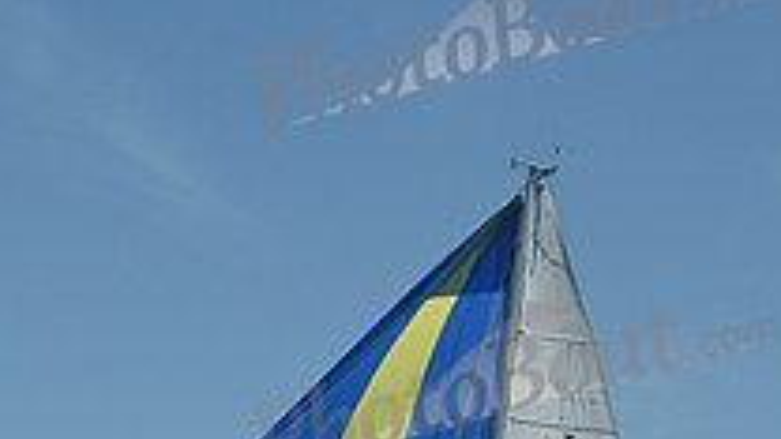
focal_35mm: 205
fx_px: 4245
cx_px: 60
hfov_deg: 10.4
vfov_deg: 5.9
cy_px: 628
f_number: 9
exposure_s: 1/1000
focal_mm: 70
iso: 320
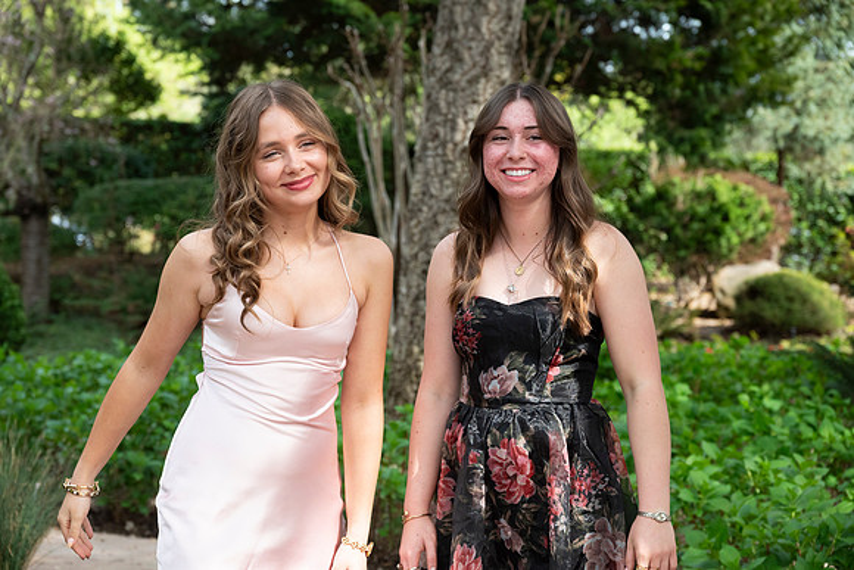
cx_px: 427
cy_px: 285
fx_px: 2207
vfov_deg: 14.7
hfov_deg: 21.9
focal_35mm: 93
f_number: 7.1
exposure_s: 1/1000
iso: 1250
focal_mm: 93
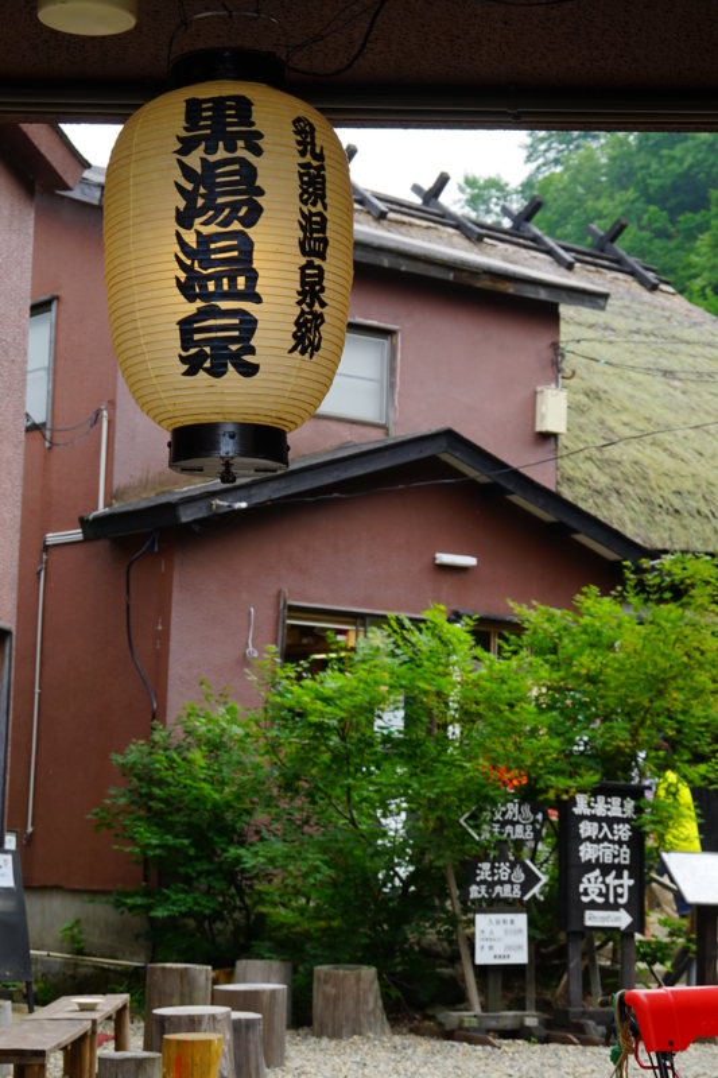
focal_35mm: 76
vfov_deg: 26.7
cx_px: 359
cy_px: 539
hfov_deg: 17.9
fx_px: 2274
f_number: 7.1
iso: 100
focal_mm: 51
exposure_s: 1/100
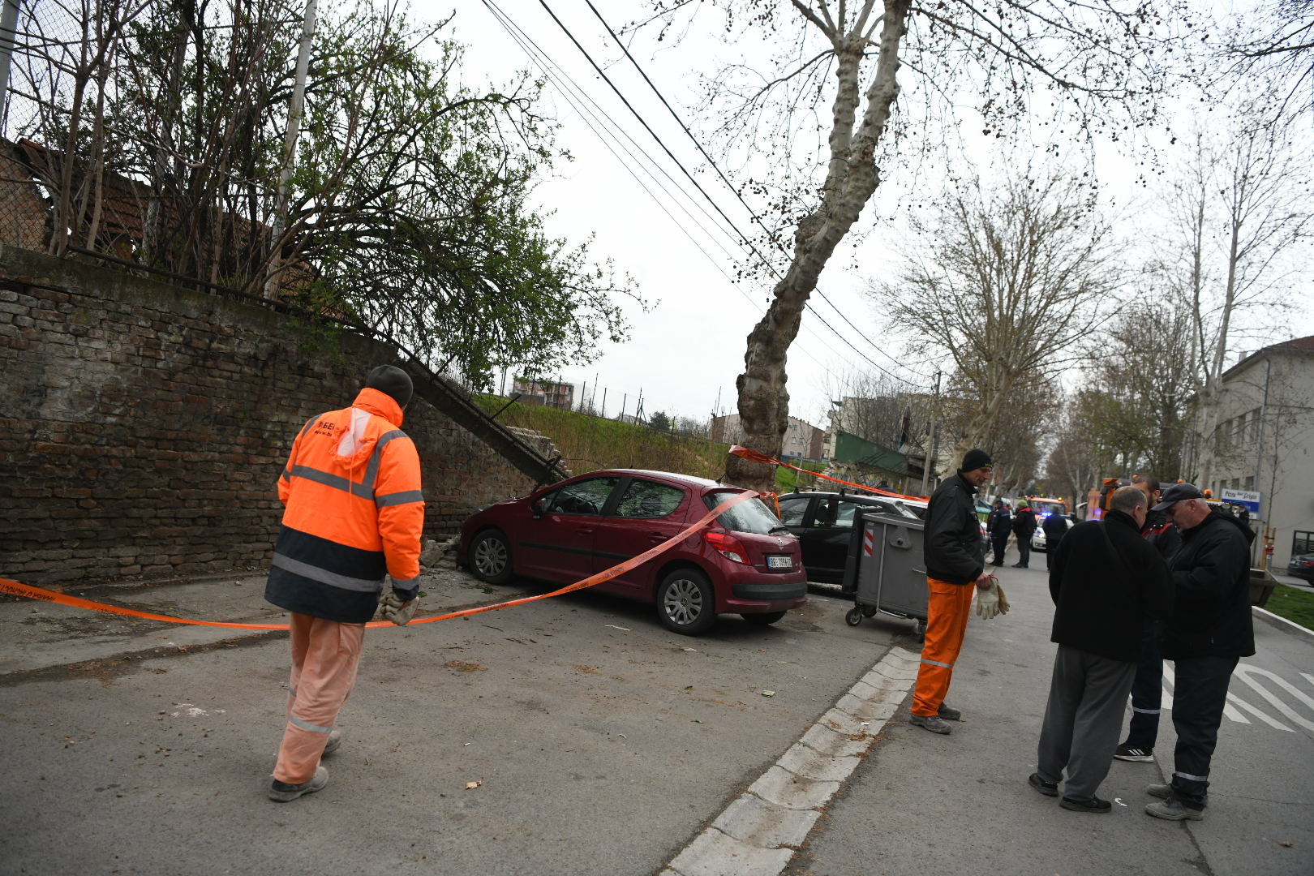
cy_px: 438
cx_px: 657
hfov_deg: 73.7
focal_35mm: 24
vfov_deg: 53.1
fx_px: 876
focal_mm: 24
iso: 1250
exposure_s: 1/8000
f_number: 3.5
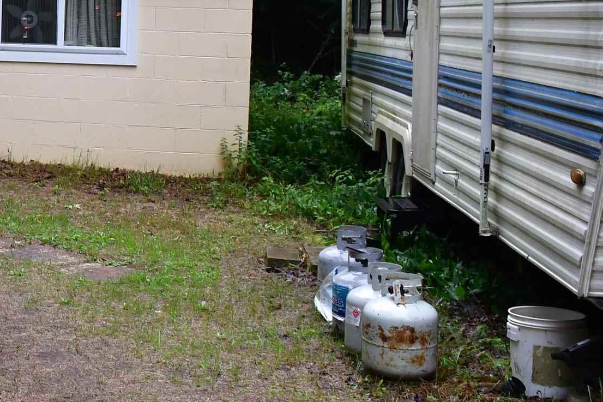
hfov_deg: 23.9
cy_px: 2
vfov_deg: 17.7
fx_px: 1256
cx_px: -171
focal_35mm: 75
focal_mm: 18
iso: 800
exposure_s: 1/60
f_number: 8
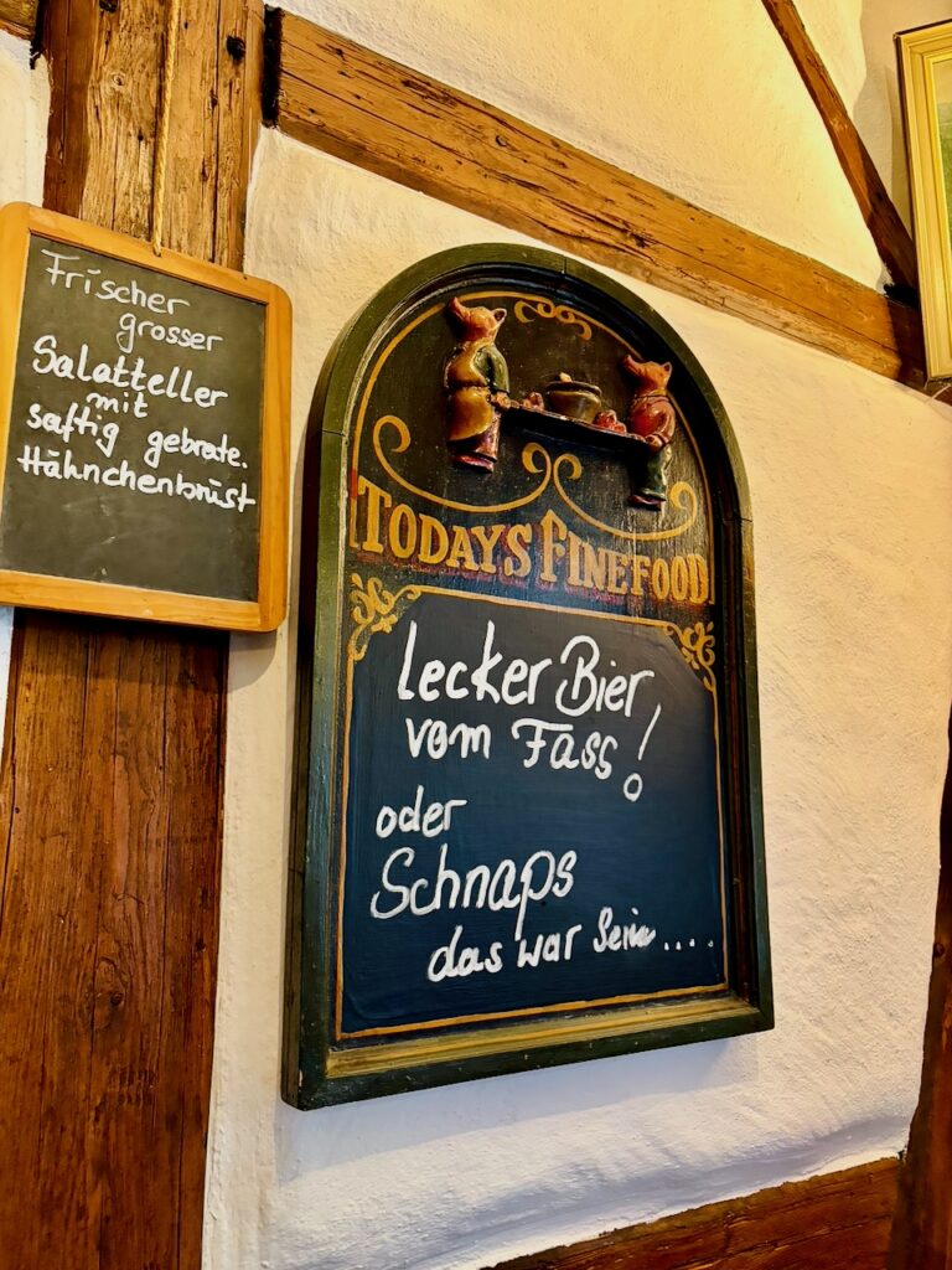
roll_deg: -0.6
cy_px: 635
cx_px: 476
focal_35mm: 26
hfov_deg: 53.1
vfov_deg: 67.3
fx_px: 953
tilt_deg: +14.3
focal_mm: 5.96
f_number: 1.6
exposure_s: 1/33
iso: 400
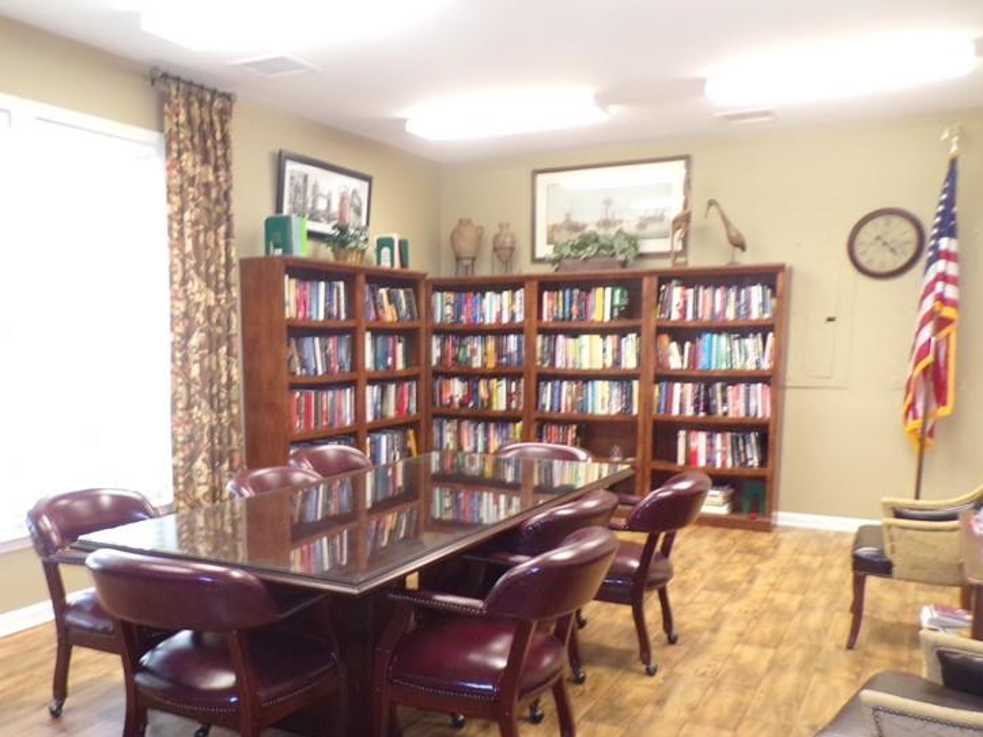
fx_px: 965
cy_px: 468
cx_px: 381
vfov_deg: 41.4
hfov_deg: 53.5
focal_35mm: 34
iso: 213
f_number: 3
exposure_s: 1/17
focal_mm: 4.3
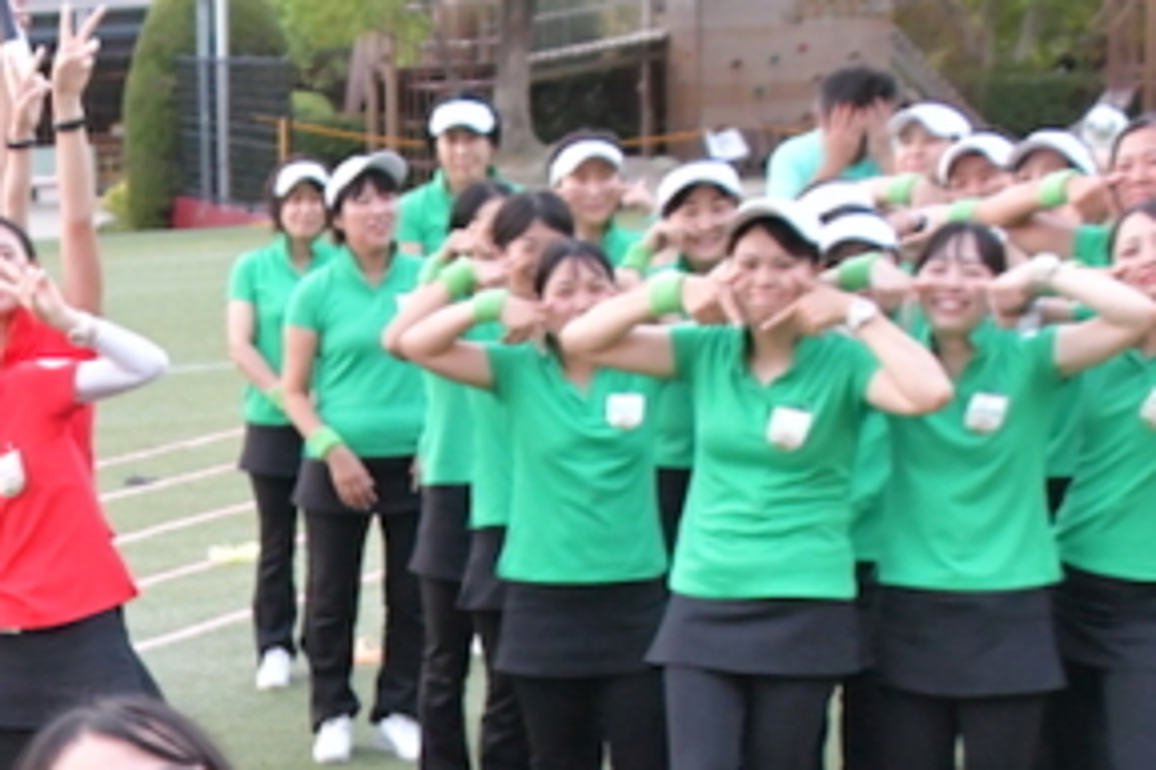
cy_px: 830
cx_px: -233
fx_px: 3082
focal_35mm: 96
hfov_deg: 19.9
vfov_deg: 14.0
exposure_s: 1/60
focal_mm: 24
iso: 4000
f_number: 4
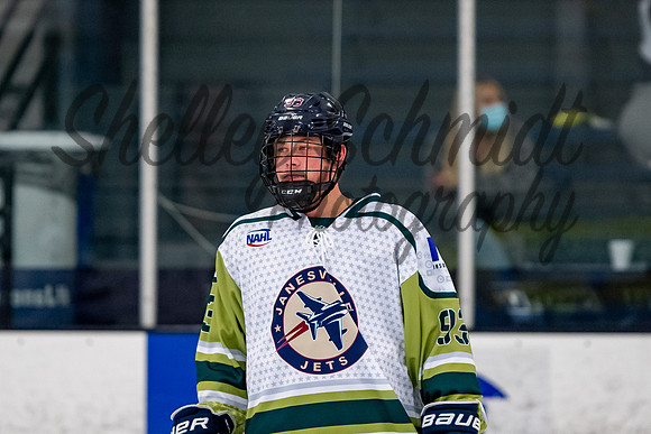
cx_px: 294
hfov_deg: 5.2
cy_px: 195
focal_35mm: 398
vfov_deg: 3.5
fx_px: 7190
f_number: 3.2
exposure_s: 1/800
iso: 2000
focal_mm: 200
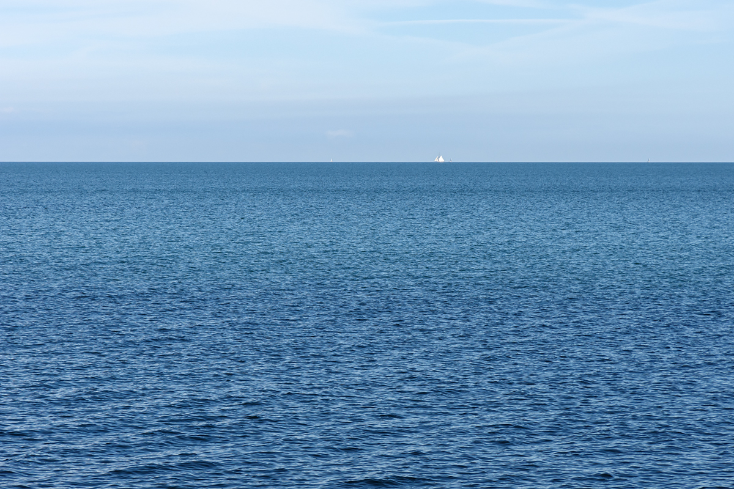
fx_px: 2446
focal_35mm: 120
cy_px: 244
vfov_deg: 11.4
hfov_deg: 17.1
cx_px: 367
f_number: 8
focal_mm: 80
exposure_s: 1/1000
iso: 200
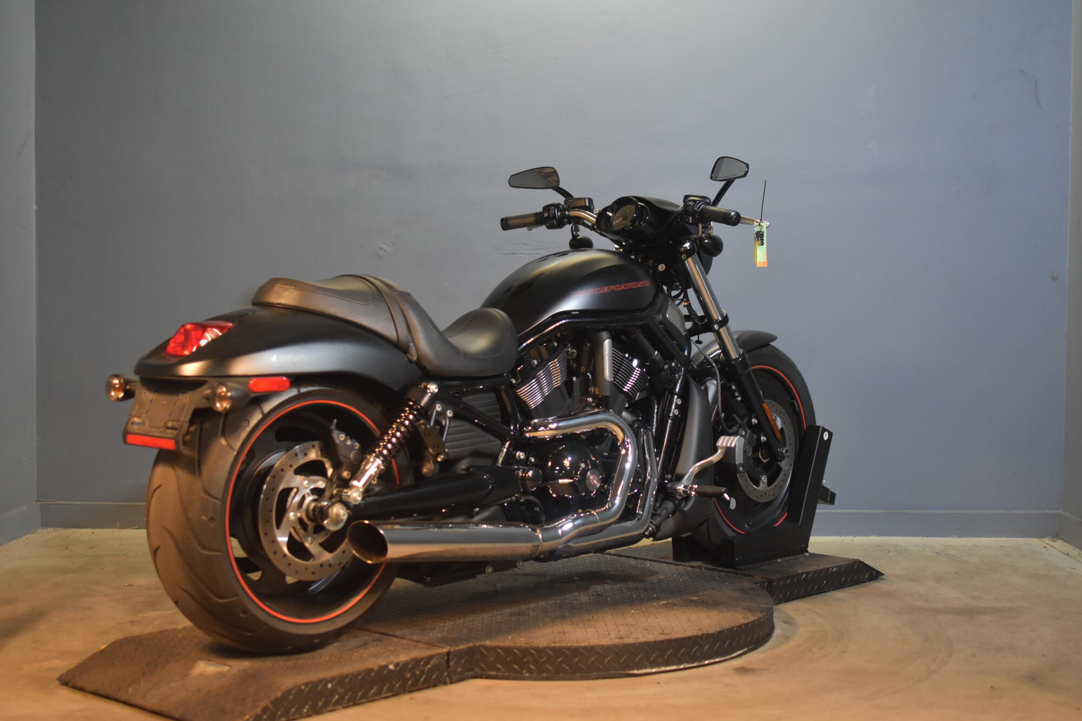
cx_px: 541
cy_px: 360
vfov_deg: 25.7
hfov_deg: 37.9
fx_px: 1578
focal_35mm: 52
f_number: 2.8
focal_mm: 35
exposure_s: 1/60
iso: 1600
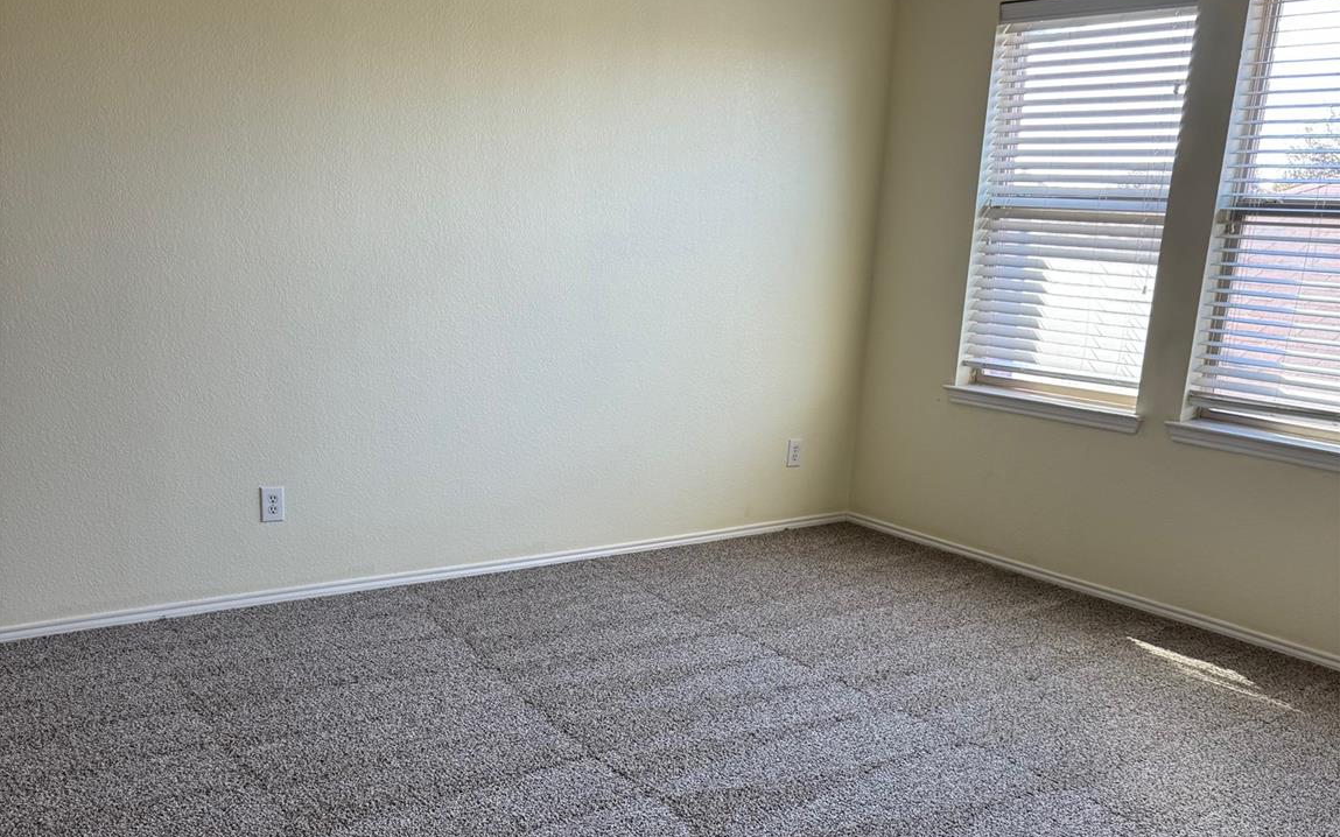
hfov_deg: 56.7
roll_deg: -2.1
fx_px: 1242
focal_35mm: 34
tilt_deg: -18.5
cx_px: 669
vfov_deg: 36.3
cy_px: 638
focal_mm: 6.76
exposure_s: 1/121
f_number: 1.78
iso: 100
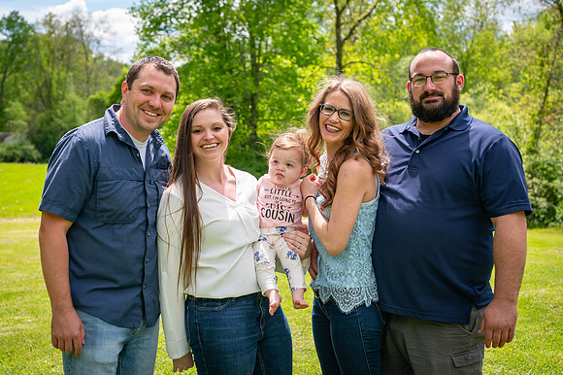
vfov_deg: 23.2
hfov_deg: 34.4
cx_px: 277
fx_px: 910
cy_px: 169
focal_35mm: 58
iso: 400
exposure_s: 1/1600
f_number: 5
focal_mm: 52
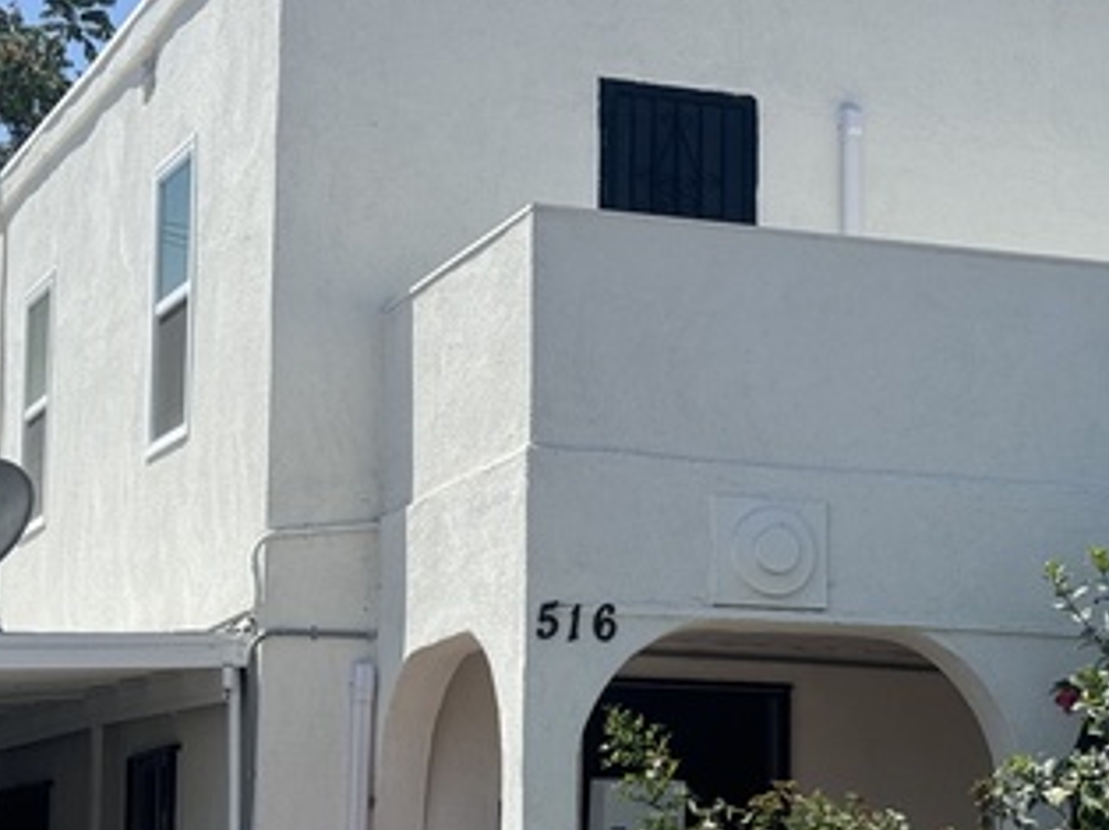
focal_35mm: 102
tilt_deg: +6.0
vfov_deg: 14.5
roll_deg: -0.7
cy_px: 576
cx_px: 708
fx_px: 3265
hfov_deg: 19.2
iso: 64
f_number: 1.78
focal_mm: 6.76
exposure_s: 1/4310
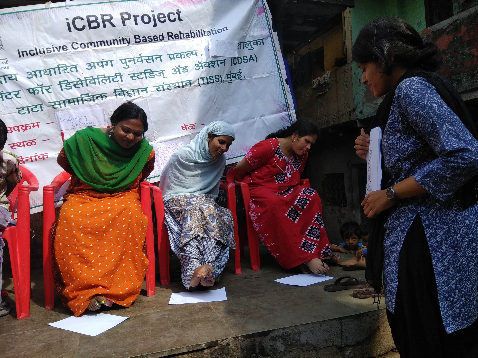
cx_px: 239
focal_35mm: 21
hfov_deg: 79.0
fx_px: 290
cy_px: 179
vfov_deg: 63.4
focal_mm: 3.57
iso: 100
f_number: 2
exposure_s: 1/769
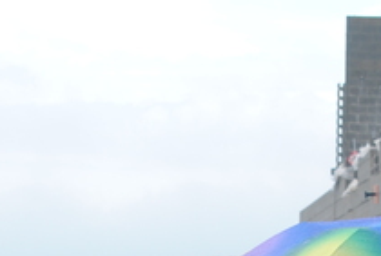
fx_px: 3329
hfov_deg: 6.5
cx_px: 325
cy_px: 360
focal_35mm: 314
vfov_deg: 4.4
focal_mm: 55
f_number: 6.3
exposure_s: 1/160
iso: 100
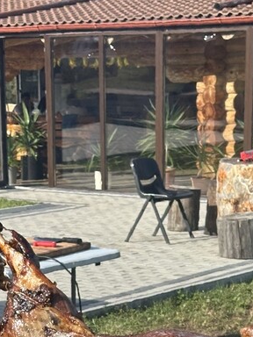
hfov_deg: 11.6
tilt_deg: -14.1
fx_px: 1247
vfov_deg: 14.9
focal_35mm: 128
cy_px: 392
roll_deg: -0.1
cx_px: 90
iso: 64
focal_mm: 6.86
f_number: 1.78
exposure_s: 1/1695
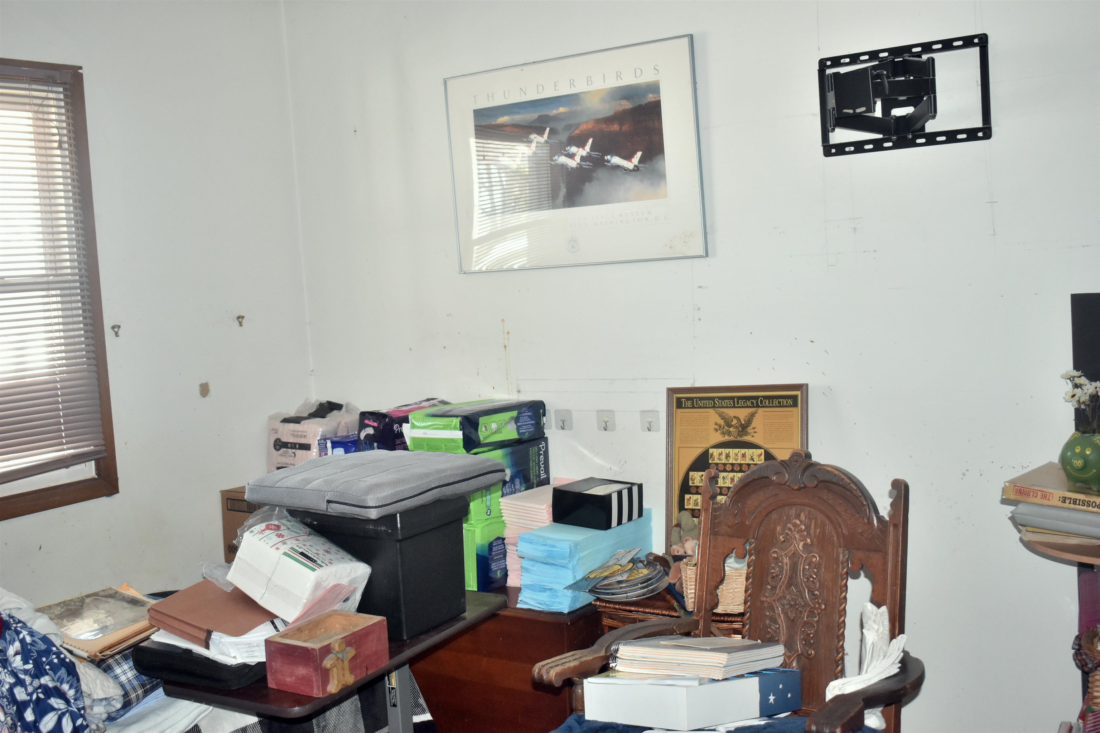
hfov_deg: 49.5
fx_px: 1192
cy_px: 366
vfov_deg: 34.2
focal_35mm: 39
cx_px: 550
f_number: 4
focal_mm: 26
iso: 1400
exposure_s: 1/60
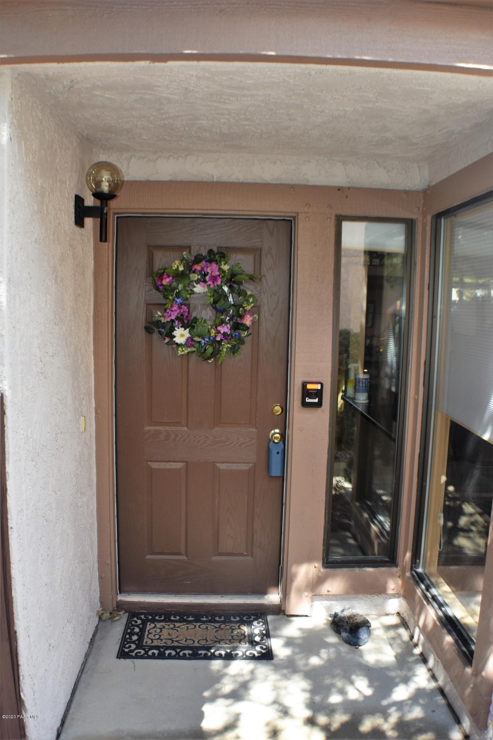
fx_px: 740
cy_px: 370
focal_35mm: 36
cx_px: 246
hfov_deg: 36.9
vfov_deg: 53.1
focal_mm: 24
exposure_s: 1/200
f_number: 4
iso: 200
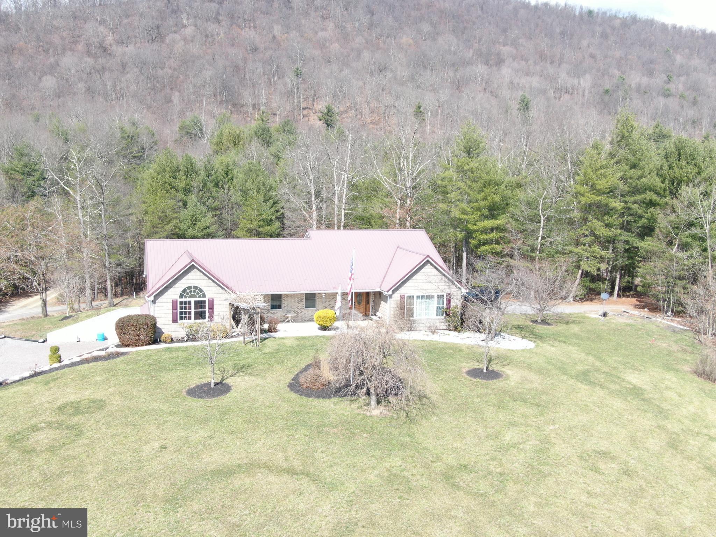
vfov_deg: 36.8
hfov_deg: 47.9
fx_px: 807
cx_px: 358
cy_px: 268
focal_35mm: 39
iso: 100
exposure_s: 1/320
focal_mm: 6.77
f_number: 3.4
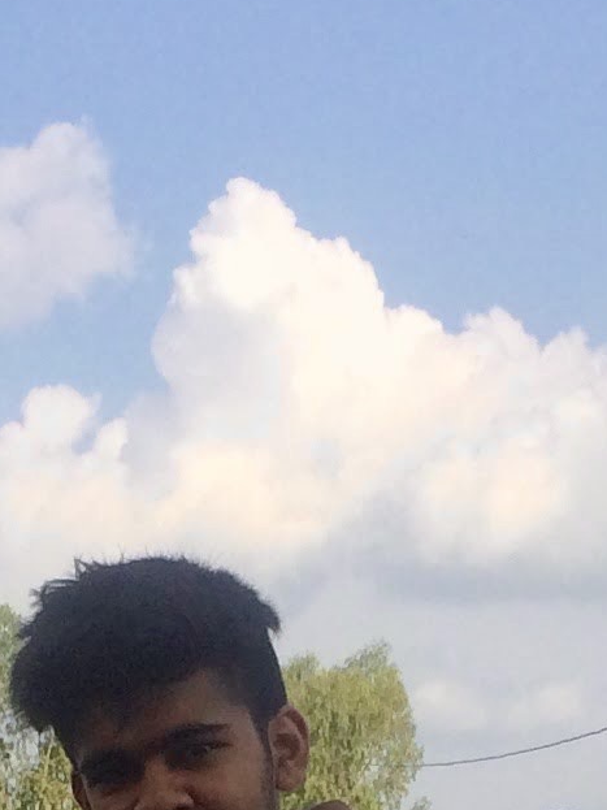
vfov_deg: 11.8
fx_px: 3555
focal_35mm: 152
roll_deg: -1.5
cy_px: 1551
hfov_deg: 9.8
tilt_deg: -7.9
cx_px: 227
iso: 32
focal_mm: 4.15
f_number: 2.2
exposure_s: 1/1953
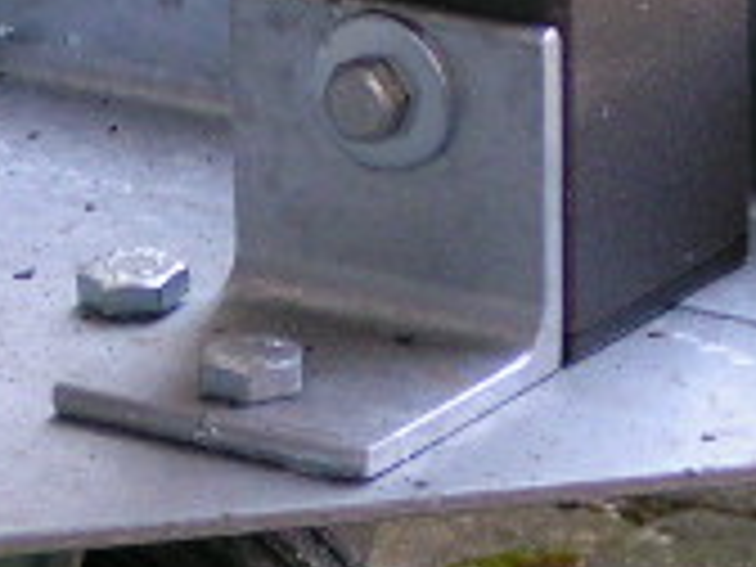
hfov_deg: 6.1
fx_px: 7142
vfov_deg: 4.5
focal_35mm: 327
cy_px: 562
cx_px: 158
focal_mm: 13.2
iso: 160
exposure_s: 1/100
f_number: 3.2
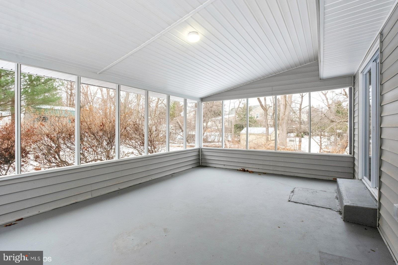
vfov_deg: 70.4
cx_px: 199
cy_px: 132
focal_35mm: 17
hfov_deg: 93.3
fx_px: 188
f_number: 11
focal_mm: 11
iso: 640
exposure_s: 1/30
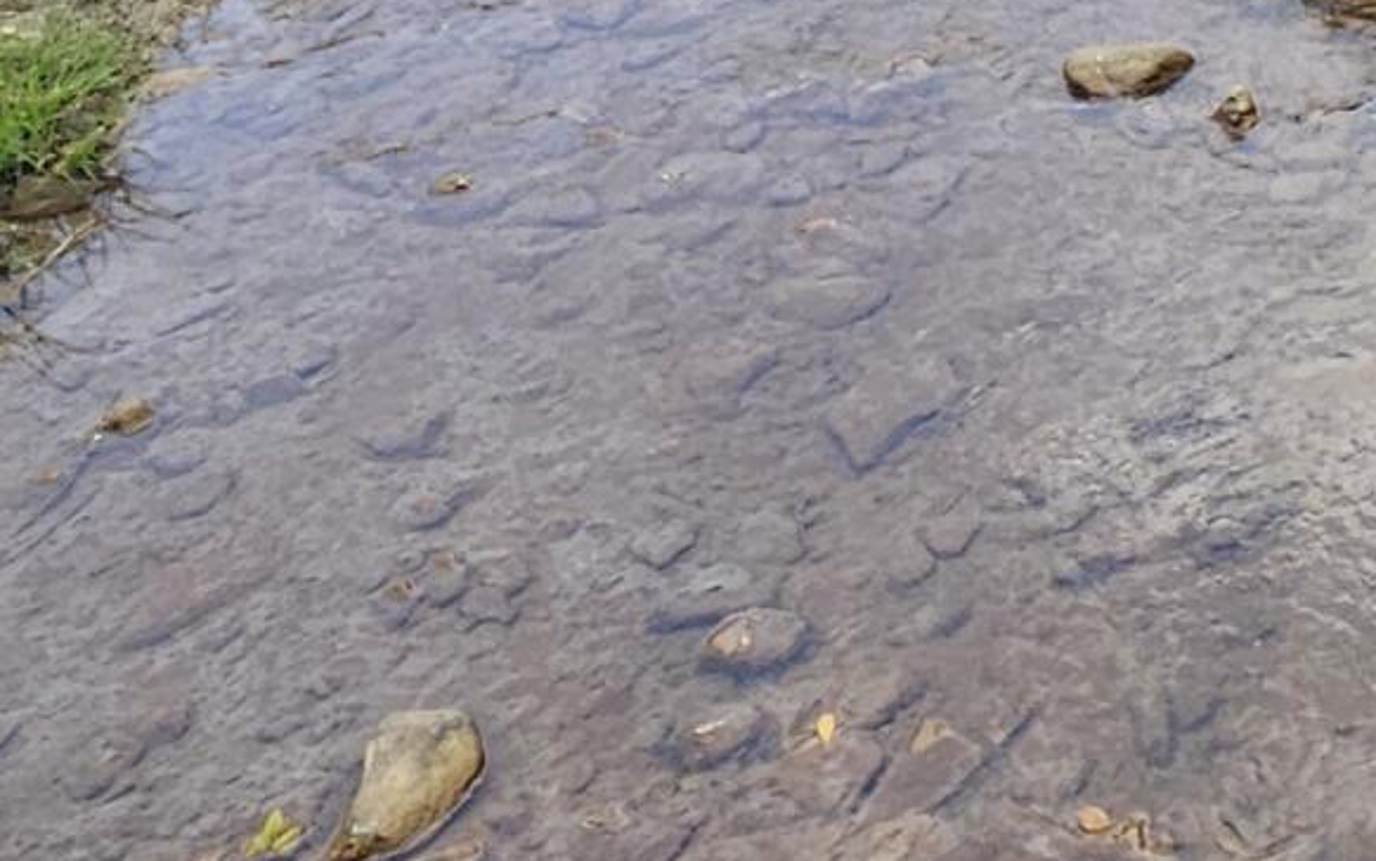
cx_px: 2052
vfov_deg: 15.6
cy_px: -705
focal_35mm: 71
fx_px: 2663
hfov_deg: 23.4
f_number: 2.2
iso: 50
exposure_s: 1/677
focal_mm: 2.2
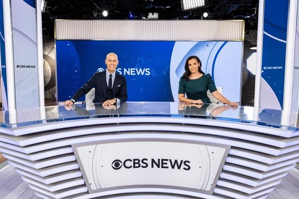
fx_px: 224
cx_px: 150
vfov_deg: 47.9
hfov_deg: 67.4
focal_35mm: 27
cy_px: 100
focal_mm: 27
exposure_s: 1/125
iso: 1000
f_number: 6.3
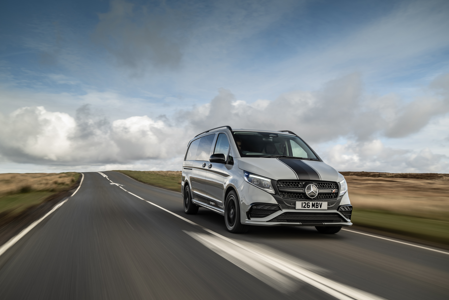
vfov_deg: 40.0
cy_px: 156
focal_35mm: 33
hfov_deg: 57.2
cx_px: 221
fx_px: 412
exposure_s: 1/10
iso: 32
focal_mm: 30
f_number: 5.6
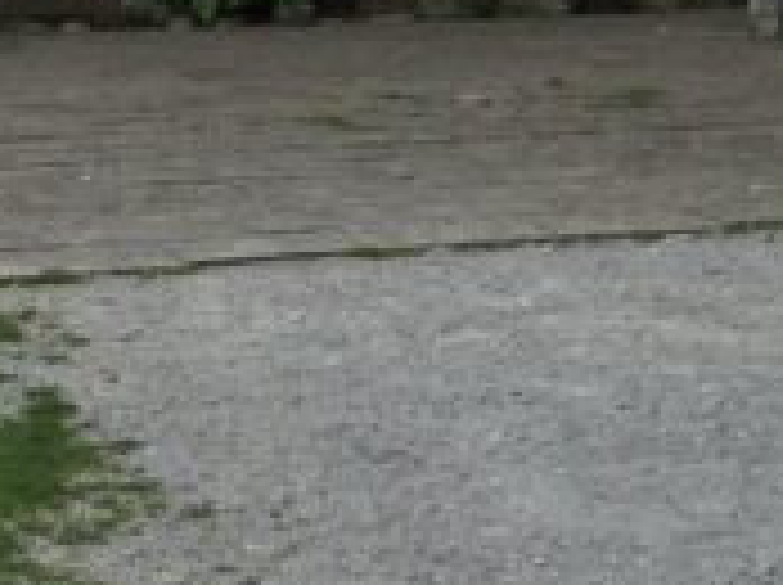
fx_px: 3863
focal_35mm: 171
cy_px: -644
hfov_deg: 11.4
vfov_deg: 8.2
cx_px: 918
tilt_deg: +6.3
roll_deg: -0.7
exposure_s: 1/1364
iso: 32
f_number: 2.2
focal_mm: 4.15
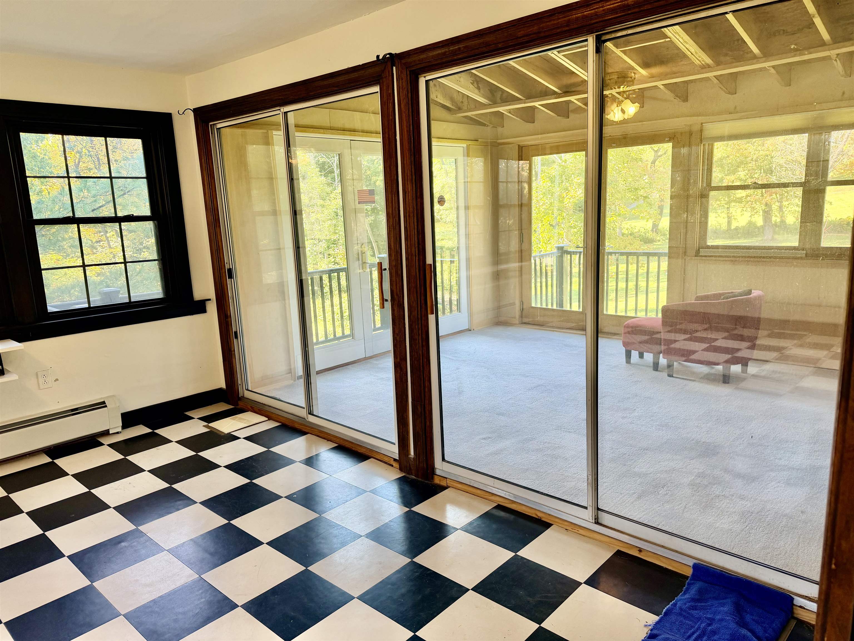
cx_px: 427
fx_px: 592
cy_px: 320
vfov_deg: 56.8
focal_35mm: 24
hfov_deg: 71.6
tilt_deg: -11.2
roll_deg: +2.1
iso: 100
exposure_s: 1/120
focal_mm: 6.76
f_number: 1.78
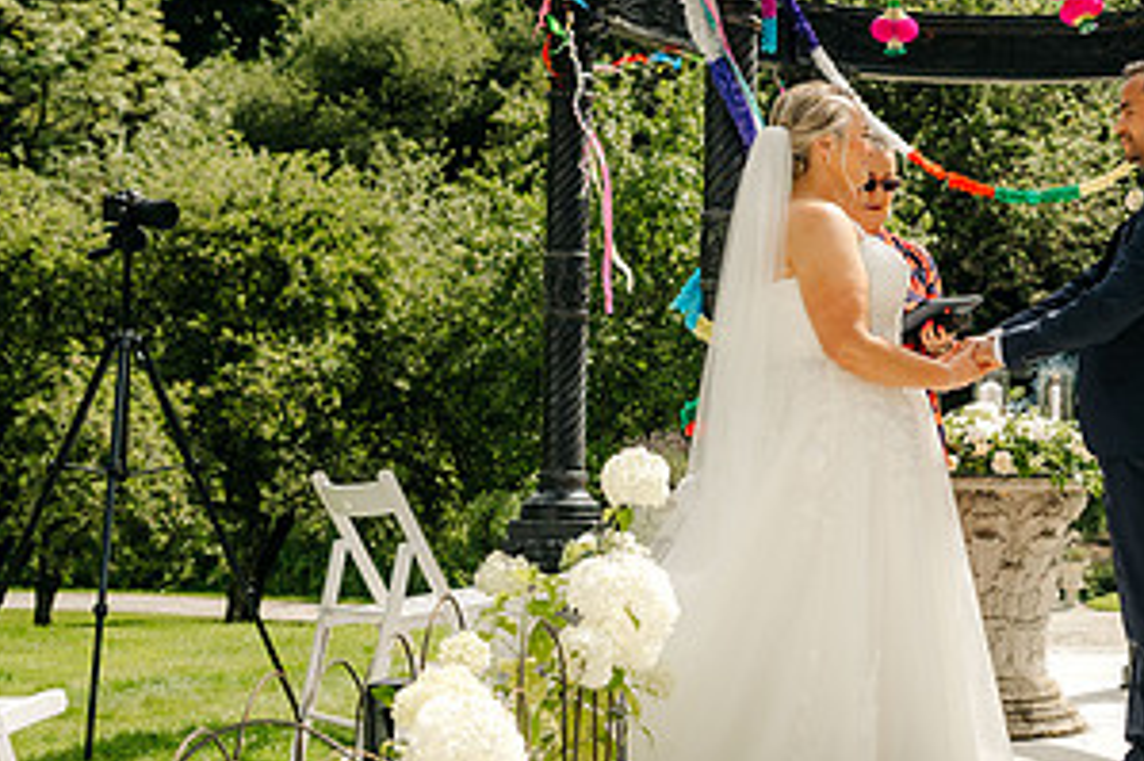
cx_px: 1045
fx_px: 2160
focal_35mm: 68
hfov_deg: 28.4
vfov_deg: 20.0
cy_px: 289
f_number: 3.5
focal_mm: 35
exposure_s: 1/1600
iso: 100
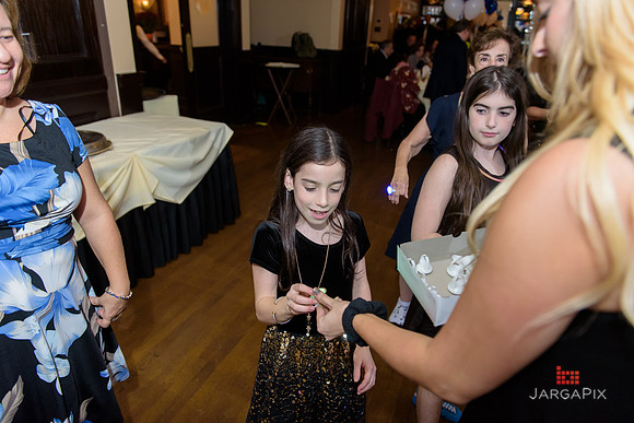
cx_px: 317
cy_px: 212
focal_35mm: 24
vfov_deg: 53.2
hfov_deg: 73.7
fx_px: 423
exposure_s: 1/125
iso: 1600
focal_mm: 24
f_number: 3.2
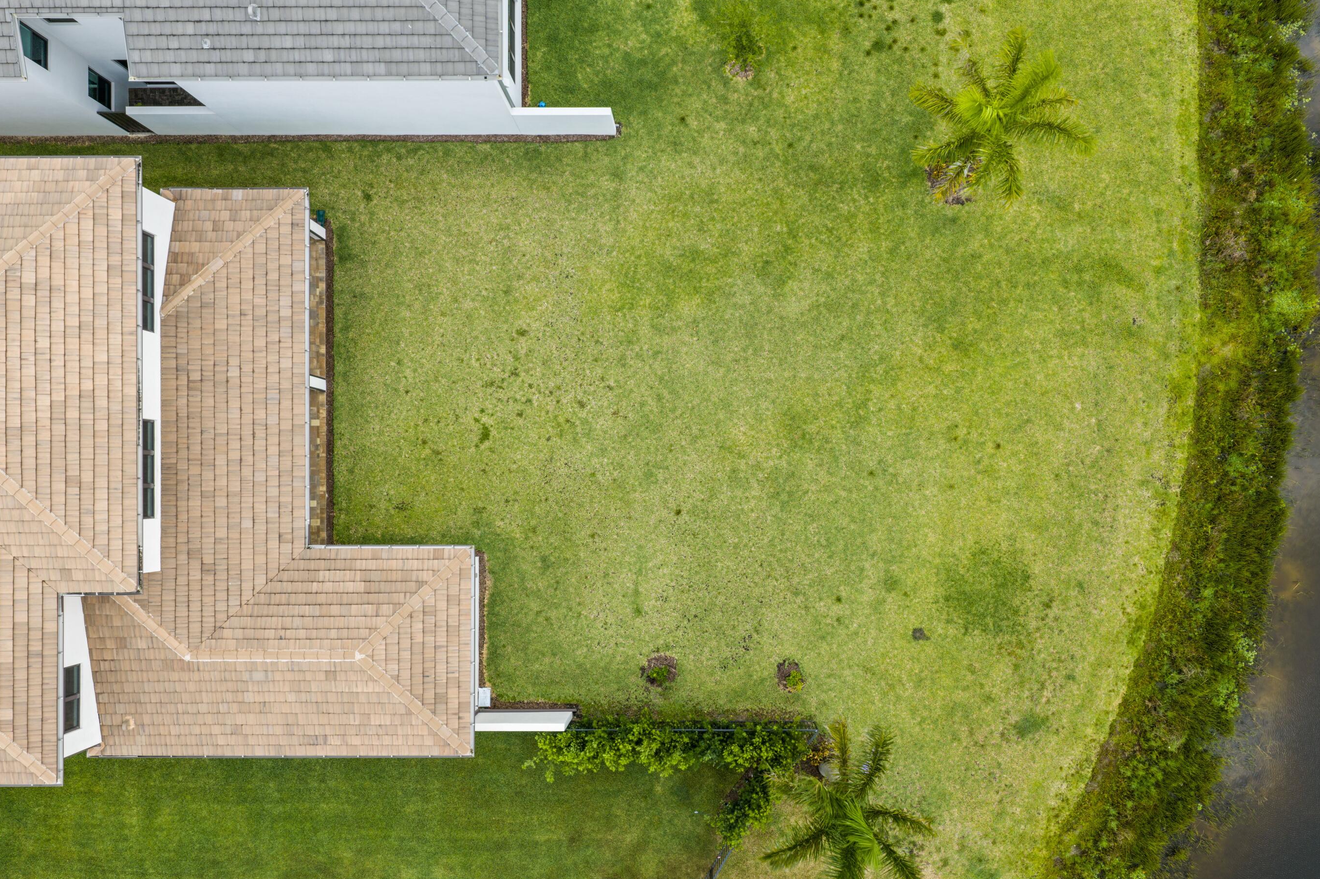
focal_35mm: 31
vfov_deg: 42.3
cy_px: 484
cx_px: 697
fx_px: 1136
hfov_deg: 60.3
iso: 100
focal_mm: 14.45
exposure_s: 1/120
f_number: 5
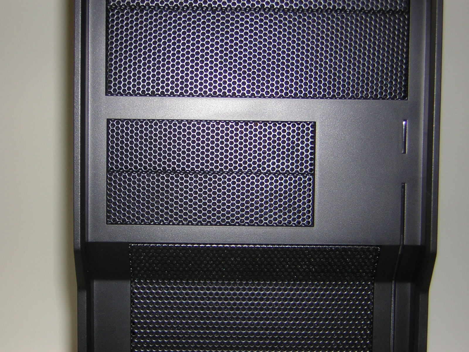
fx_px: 786
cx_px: 234
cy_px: 176
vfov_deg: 25.2
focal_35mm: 58
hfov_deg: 33.2
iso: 50
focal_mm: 7.6
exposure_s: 1/60.1
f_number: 3.3
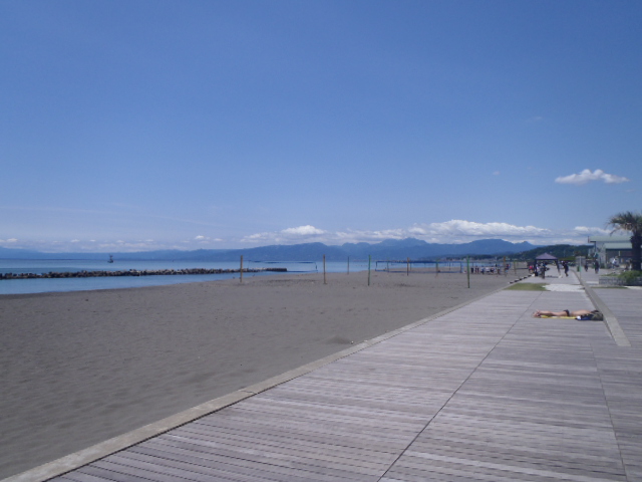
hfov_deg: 63.4
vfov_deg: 49.7
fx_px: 519
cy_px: 241
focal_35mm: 28
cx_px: 321
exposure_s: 1/160
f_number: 10
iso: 80
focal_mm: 5
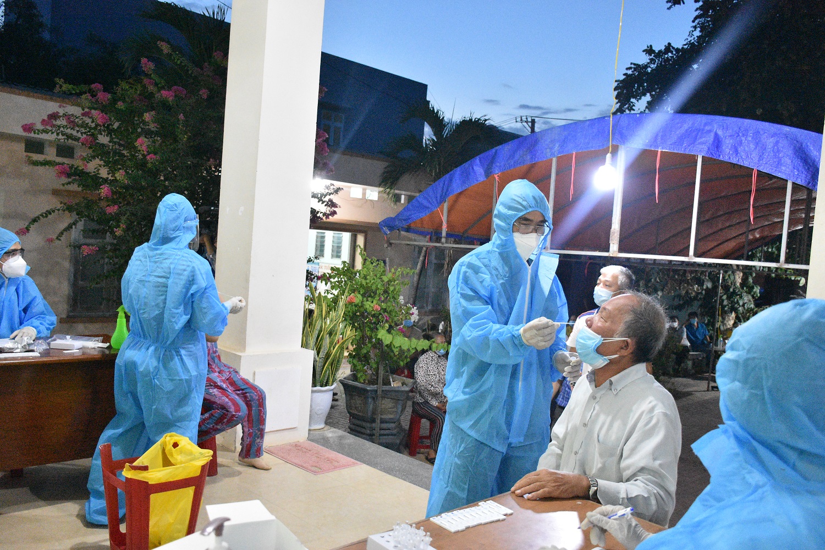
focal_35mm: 30
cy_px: 275
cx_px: 412
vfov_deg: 43.6
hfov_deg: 61.9
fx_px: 687
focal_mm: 20
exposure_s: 1/125
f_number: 3.5
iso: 8000
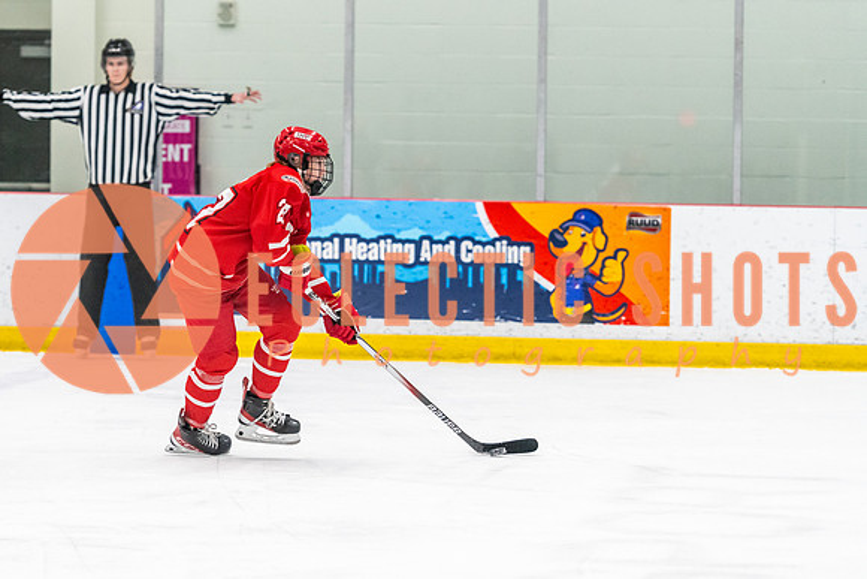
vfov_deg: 8.3
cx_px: 336
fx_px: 3986
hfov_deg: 12.4
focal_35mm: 165
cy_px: 290
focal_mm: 135
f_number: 2.8
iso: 4000
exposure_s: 1/800
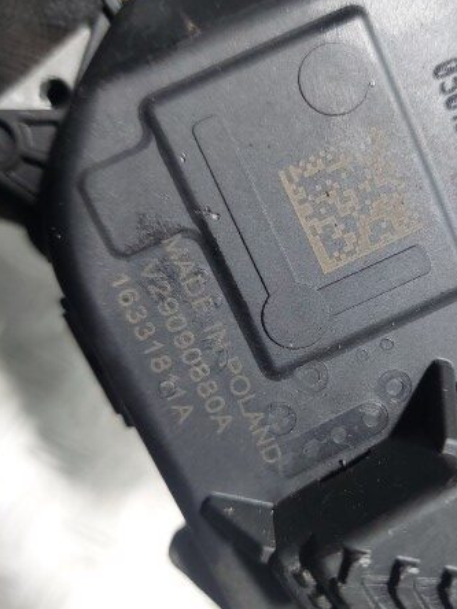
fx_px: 634
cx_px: 323
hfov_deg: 39.0
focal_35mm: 36
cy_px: 324
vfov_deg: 51.3
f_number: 1.8
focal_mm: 5.23
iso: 320
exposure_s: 1/100
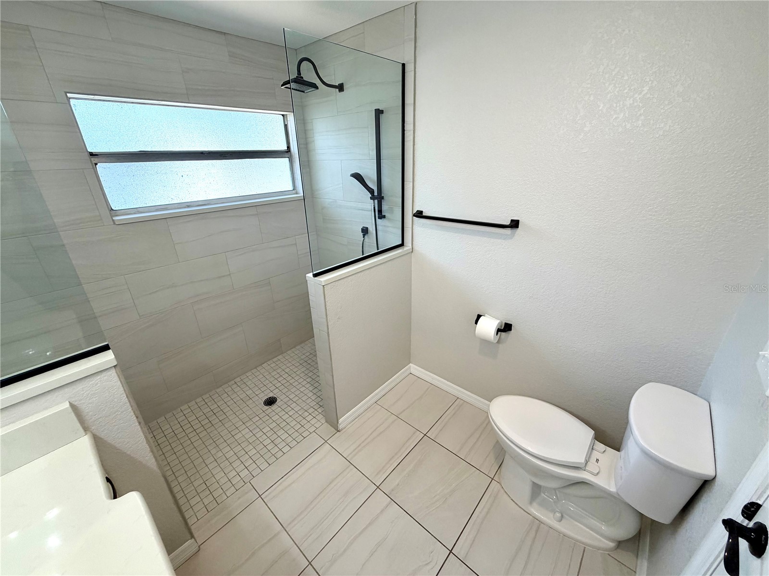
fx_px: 311
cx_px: 384
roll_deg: +1.5
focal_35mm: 14
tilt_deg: -23.4
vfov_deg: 85.7
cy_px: 288
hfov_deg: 102.1
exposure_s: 1/120
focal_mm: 2.22
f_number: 2.2
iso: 160
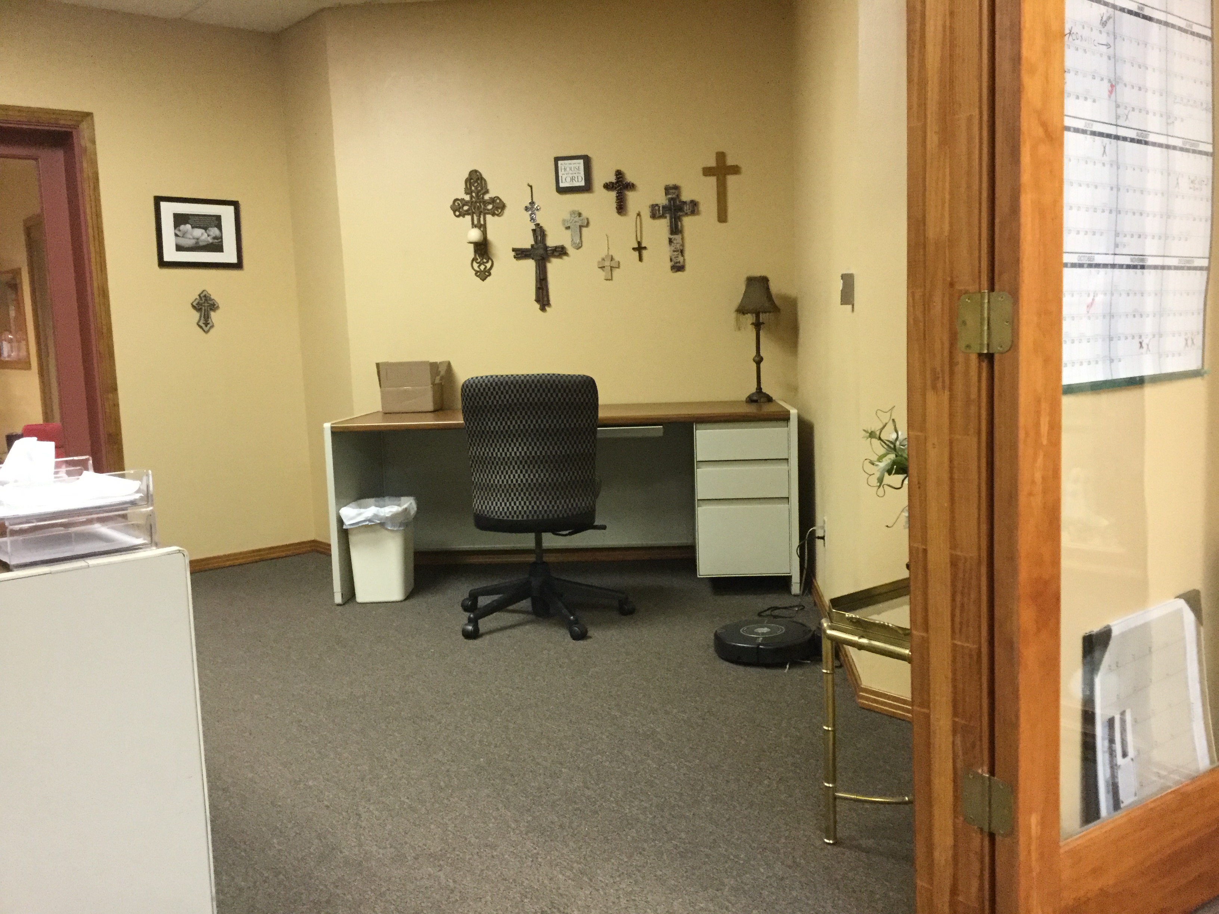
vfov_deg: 45.4
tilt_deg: -6.6
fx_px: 1092
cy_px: 457
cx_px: 610
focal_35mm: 31
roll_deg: +2.0
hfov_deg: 58.4
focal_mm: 3.3
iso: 250
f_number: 2.4
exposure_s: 1/30
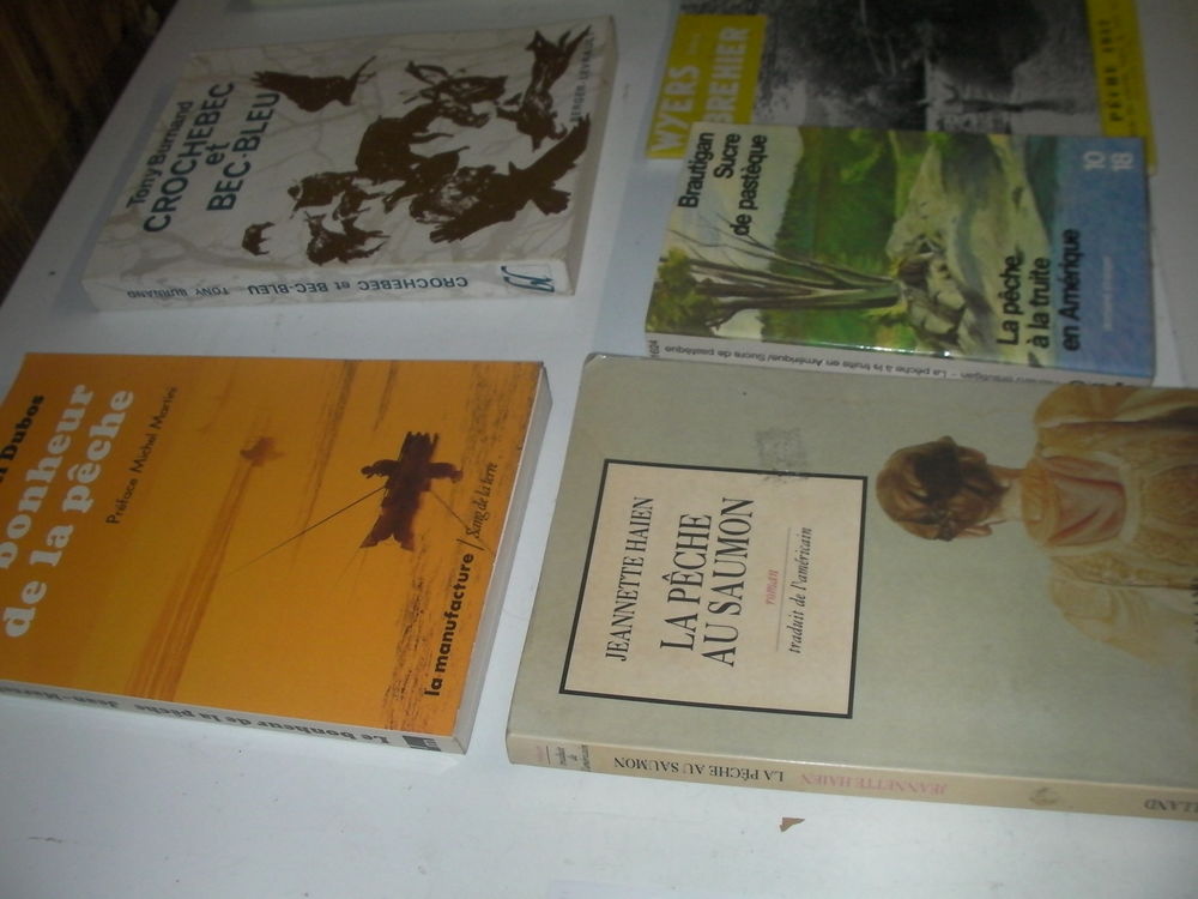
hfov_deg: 49.0
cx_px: 599
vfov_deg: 37.7
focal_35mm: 38
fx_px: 1315
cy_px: 450
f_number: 5.6
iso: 200
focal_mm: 6.3
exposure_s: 1/30
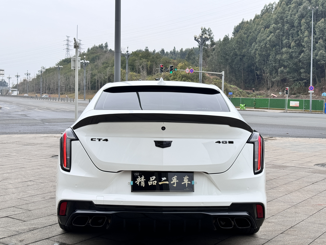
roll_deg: -1.0
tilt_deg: -2.3
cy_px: 122
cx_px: 163
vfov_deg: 30.3
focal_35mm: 48
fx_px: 452
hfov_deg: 39.7
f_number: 1.78
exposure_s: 1/783
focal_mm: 6.76
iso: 64
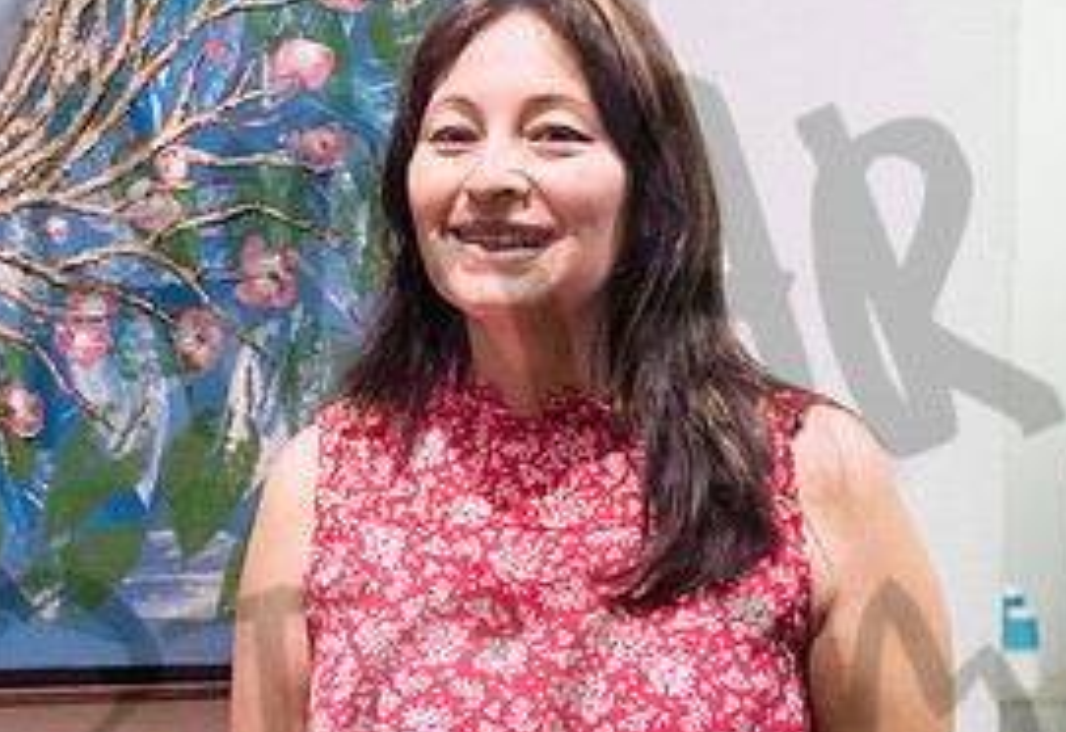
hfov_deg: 24.0
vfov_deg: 16.8
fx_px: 2480
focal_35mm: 83
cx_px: 246
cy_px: 287
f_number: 4
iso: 3200
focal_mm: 35
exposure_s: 1/160
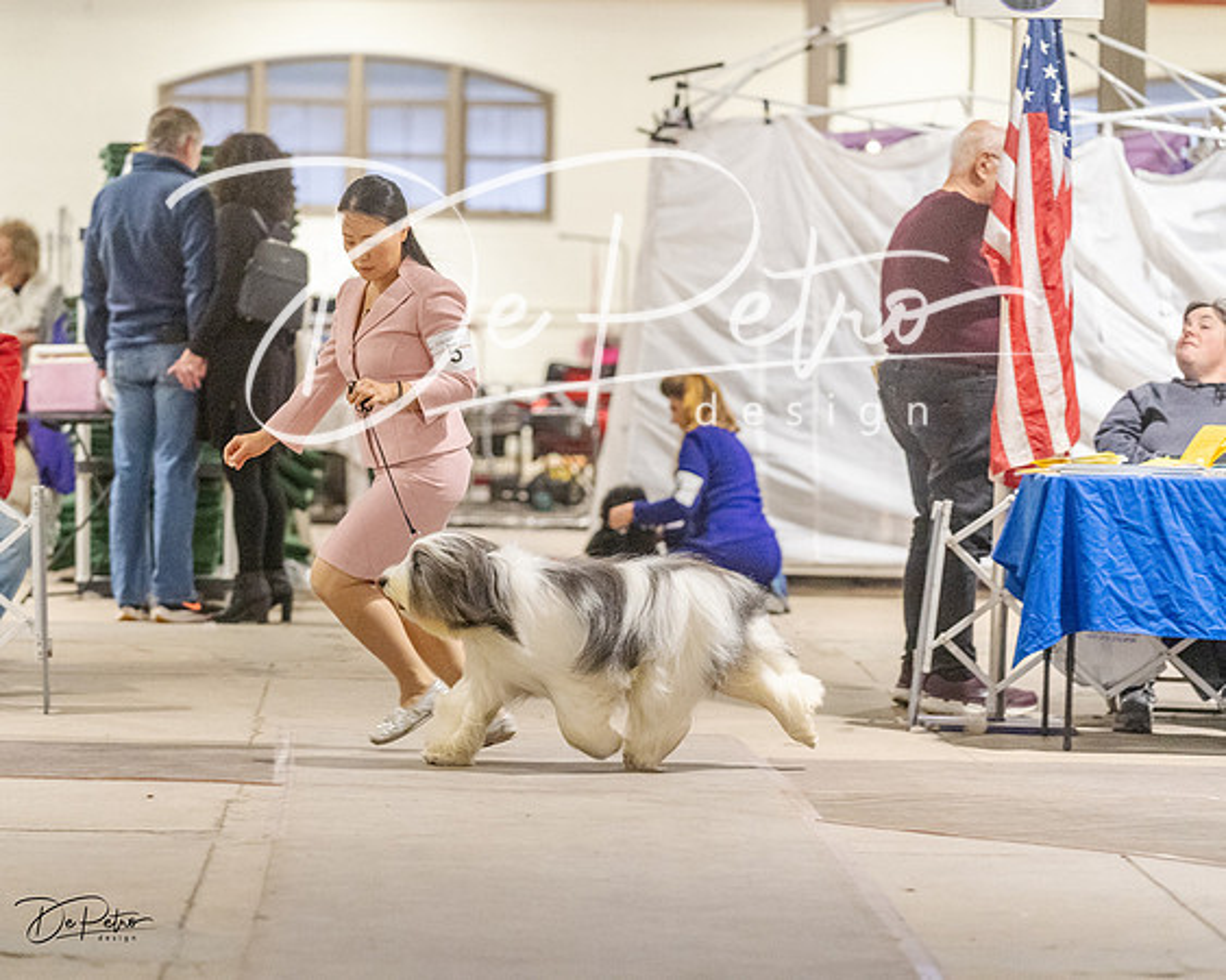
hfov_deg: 13.7
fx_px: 5106
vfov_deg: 11.0
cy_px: 490
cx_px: 531
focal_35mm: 141
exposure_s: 1/400
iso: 6400
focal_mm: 125
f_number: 3.2
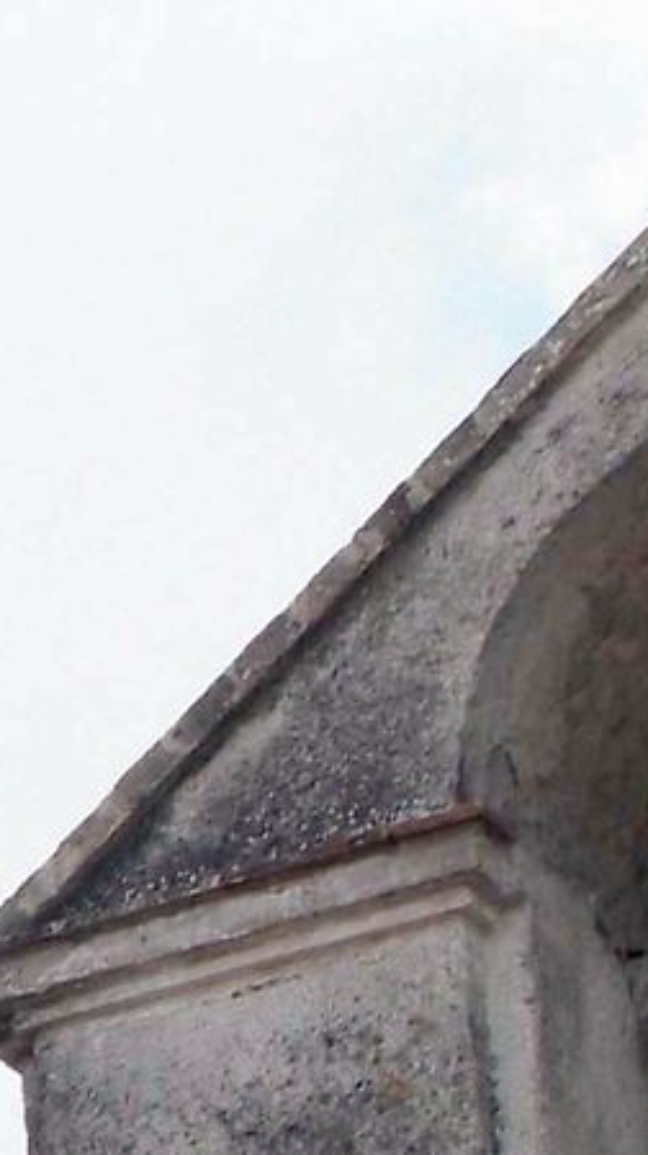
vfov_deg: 10.5
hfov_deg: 5.9
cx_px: -345
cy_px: 1407
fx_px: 6181
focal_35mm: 202
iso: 400
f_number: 11
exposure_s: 1/125
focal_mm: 24
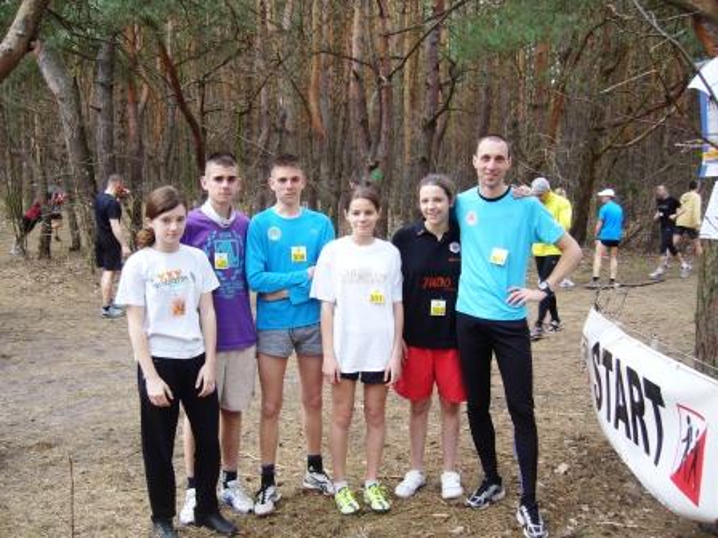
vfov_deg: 40.7
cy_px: 269
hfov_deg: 52.6
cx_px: 359
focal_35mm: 35
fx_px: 726
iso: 80
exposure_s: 1/50
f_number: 2.8
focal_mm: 5.8
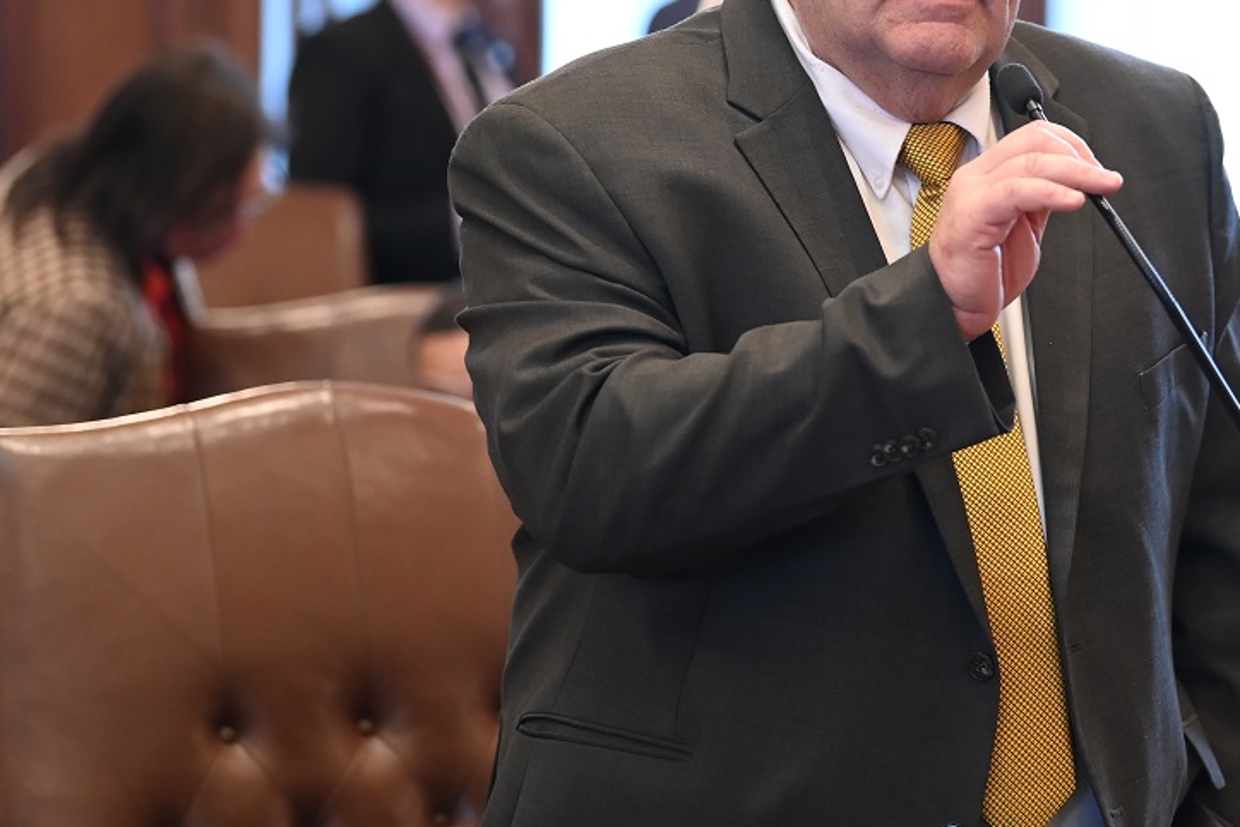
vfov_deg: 8.1
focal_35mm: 169
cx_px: 992
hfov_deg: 12.1
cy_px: 144
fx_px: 5822
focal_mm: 102
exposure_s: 1/200
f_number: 2.8
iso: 3200
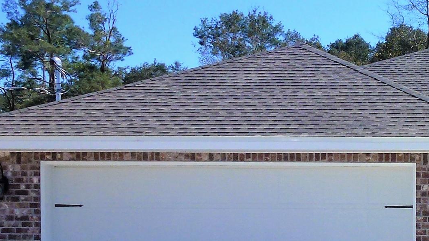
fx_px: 842
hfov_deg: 25.0
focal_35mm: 74
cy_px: 247
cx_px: 551
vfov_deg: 16.0
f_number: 4
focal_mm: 4.3
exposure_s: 1/800
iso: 100
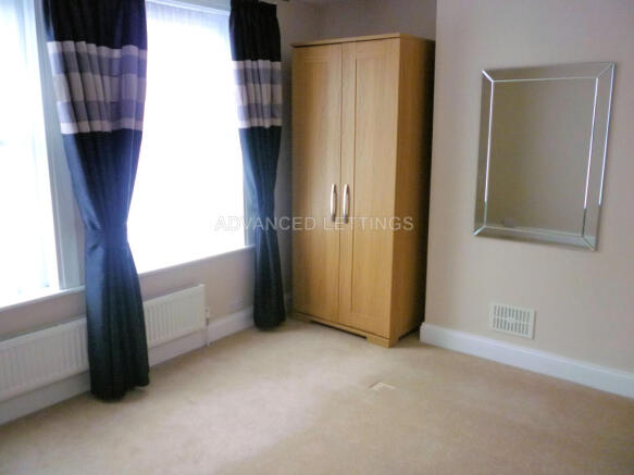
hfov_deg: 61.7
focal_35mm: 29
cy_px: 238
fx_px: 531
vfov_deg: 48.2
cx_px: 317
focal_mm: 5.2
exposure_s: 1/30
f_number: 3.3
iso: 320
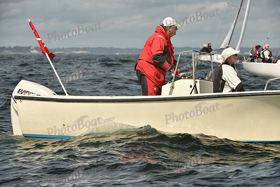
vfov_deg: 6.9
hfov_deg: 10.3
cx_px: 140
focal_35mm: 200
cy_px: 94
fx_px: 1556
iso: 320
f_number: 8
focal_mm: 200
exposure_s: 1/1250
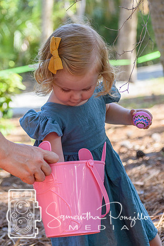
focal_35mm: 117
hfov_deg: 11.7
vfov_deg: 17.5
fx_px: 799
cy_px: 123
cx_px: 82
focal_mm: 78
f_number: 5
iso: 400
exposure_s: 1/400
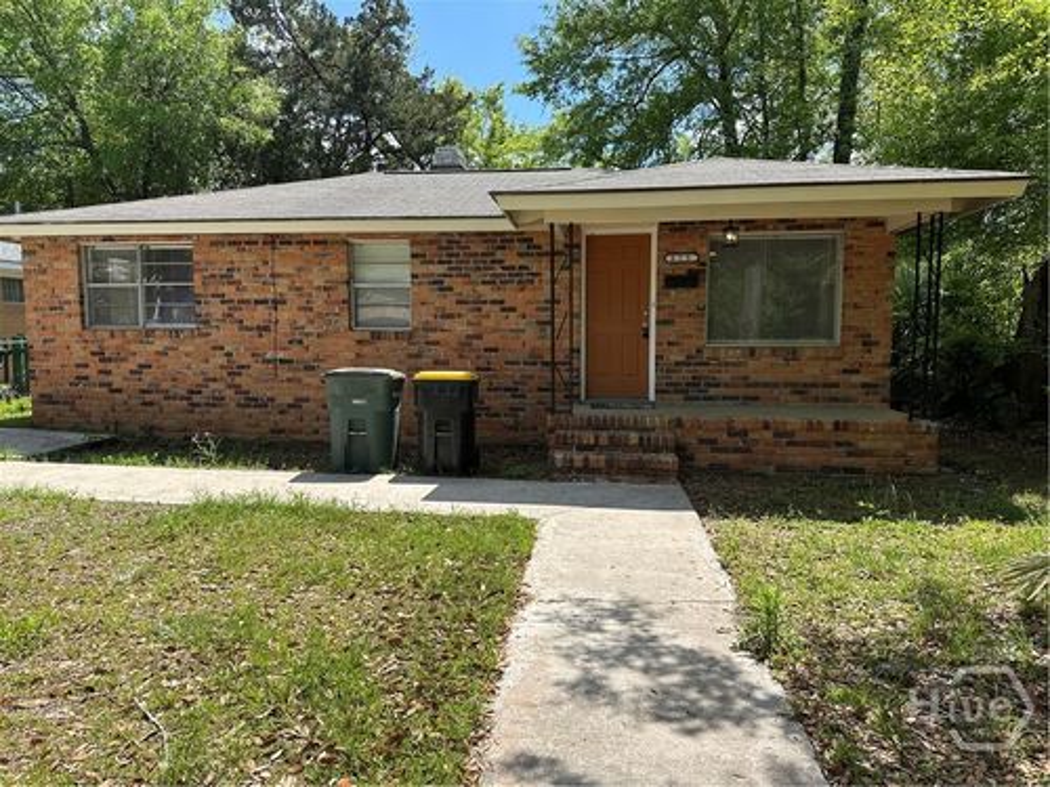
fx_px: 728
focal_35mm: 24
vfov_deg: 56.8
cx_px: 525
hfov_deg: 71.6
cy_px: 394
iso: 80
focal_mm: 6.86
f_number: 1.78
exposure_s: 1/2469
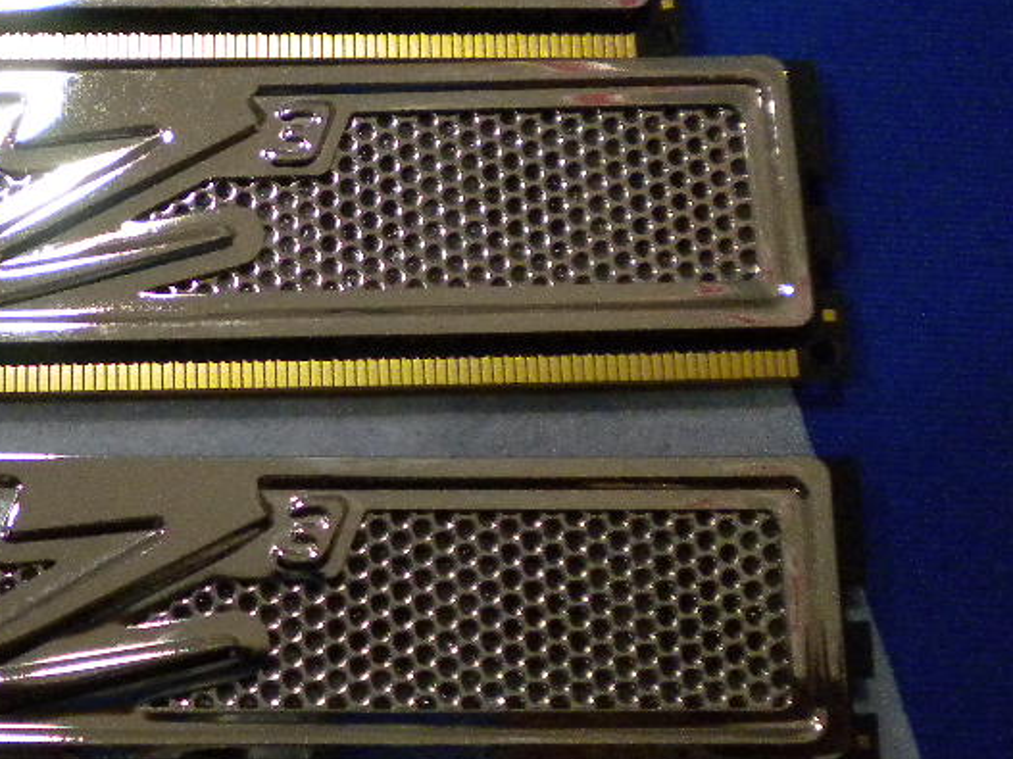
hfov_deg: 27.6
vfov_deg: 21.4
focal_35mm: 68
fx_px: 1989
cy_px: 175
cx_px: 125
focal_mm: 6.3
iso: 729
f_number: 3.1
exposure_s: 1/66.1
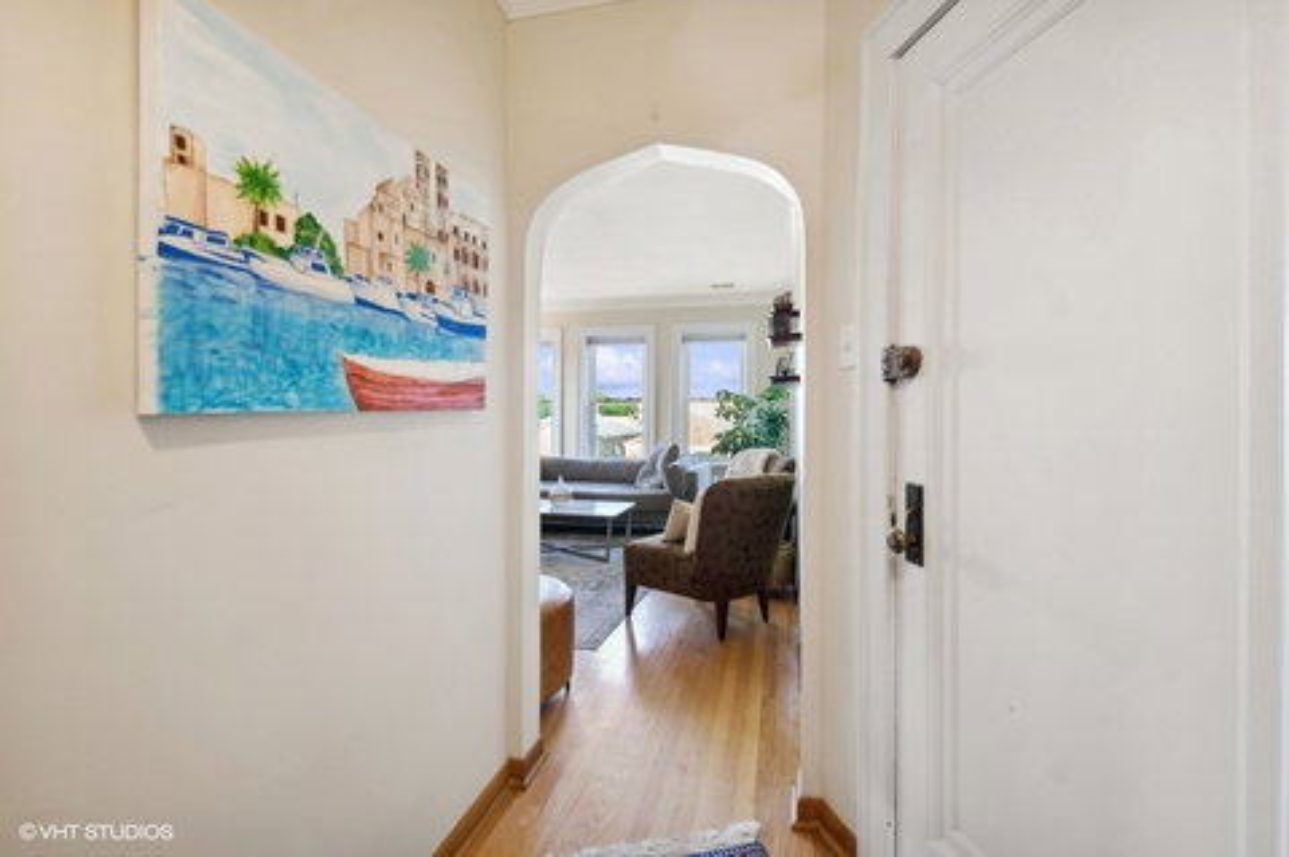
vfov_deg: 77.2
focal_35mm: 15
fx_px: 537
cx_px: 644
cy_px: 428
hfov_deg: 100.4
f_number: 11
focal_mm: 10
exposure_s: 1/1.67
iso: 100
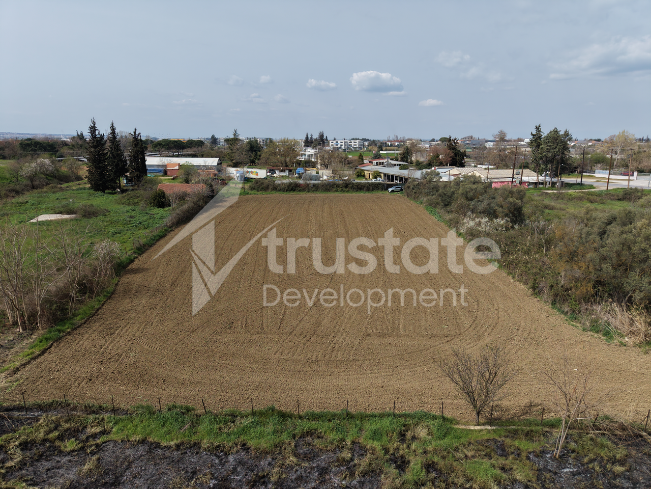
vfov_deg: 56.8
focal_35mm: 24
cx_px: 326
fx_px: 451
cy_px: 244
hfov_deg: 71.6
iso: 200
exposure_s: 1/6000
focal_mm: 8.67
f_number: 1.8
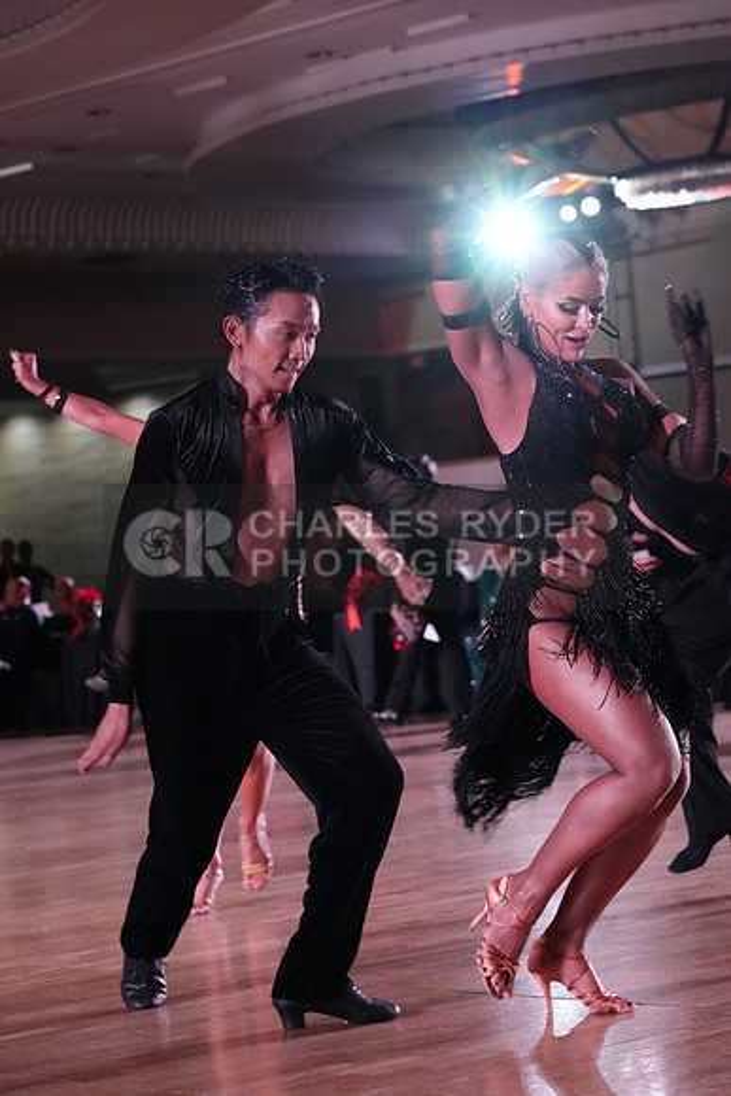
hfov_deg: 13.8
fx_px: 3013
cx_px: 366
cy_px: 548
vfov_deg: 20.6
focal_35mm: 99
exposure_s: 1/320
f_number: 5.6
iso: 6400
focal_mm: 99
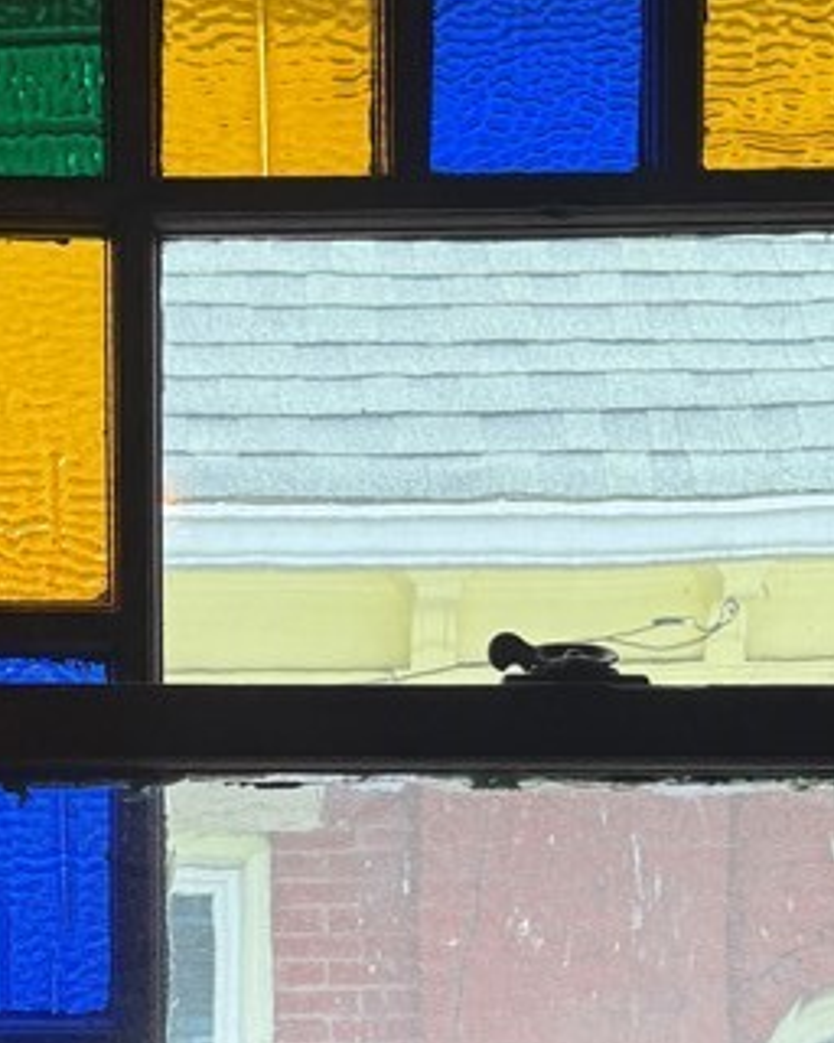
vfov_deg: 24.9
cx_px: 280
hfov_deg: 20.4
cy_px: 860
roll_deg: +0.8
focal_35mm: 75
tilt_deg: -0.2
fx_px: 2314
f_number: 1.78
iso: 80
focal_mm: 6.76
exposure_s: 1/377
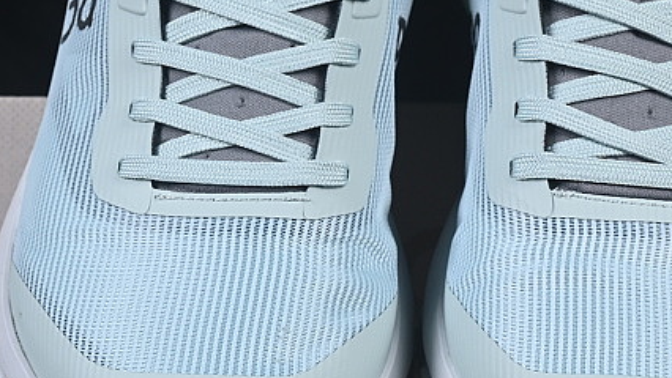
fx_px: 3547
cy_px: 161
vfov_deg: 6.1
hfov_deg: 10.8
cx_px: 432
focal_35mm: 199
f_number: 8
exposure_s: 1/80
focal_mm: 50
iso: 160
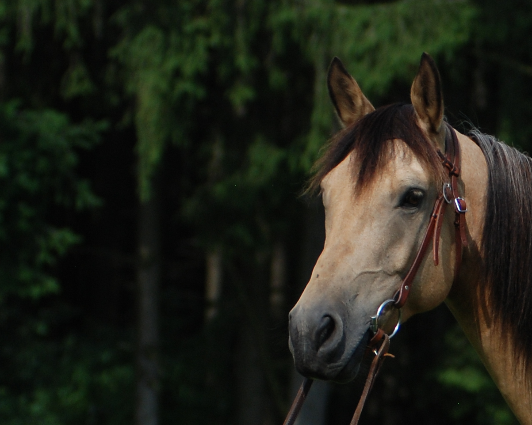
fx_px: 5715
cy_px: 463
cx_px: 751
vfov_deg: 4.3
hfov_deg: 5.3
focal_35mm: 363
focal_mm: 80
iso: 250
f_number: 4
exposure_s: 1/4000
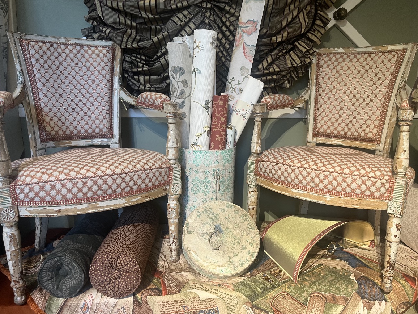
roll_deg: -0.9
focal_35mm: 27
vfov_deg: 51.4
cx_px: 209
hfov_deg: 65.3
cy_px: 156
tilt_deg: -11.5
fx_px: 326
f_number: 1.6
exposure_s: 1/50
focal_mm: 5.1
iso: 100
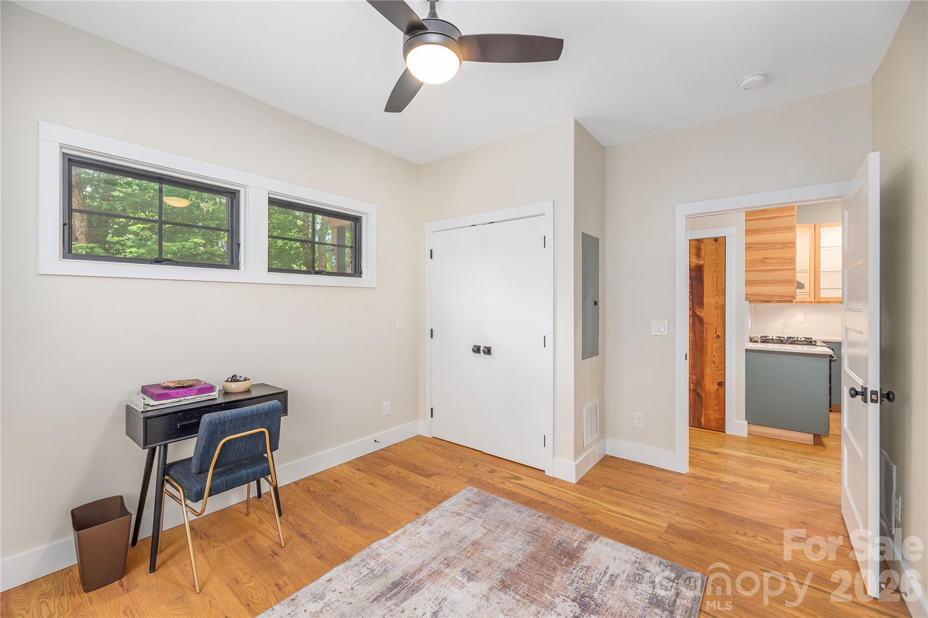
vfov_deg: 81.2
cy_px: 309
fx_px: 361
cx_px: 464
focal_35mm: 14
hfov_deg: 104.3
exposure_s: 1/80
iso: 320
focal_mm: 14
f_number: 8
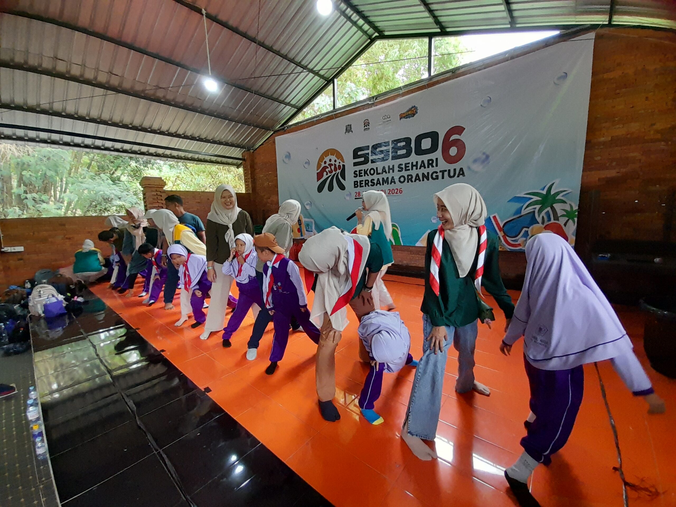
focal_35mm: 13
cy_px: 254
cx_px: 338
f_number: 2.2
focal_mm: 1.13
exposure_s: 1/50
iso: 160
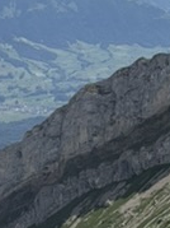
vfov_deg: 15.3
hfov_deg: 11.4
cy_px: 80
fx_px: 846
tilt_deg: -7.0
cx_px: 154
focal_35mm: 129
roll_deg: +1.0
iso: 64
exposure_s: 1/9901
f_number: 1.78
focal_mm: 6.76
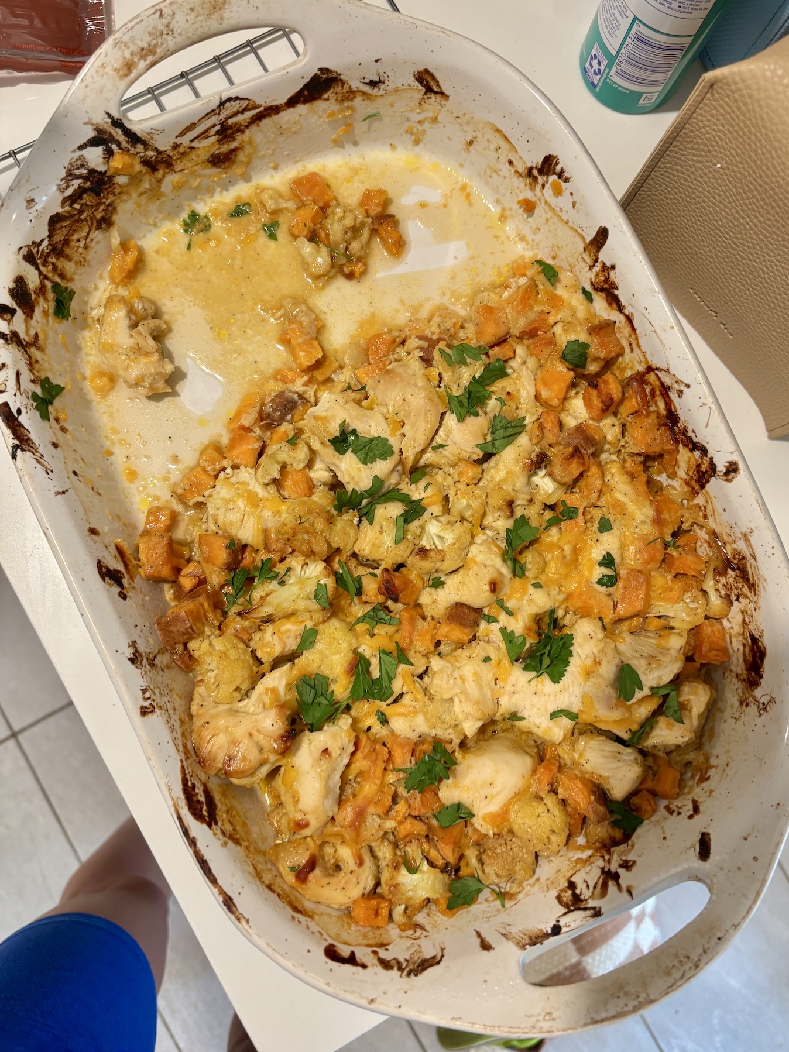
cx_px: 406
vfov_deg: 65.3
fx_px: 821
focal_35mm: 27
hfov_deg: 51.3
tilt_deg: -81.8
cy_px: 510
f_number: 1.6
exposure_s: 1/54
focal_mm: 5.96
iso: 160
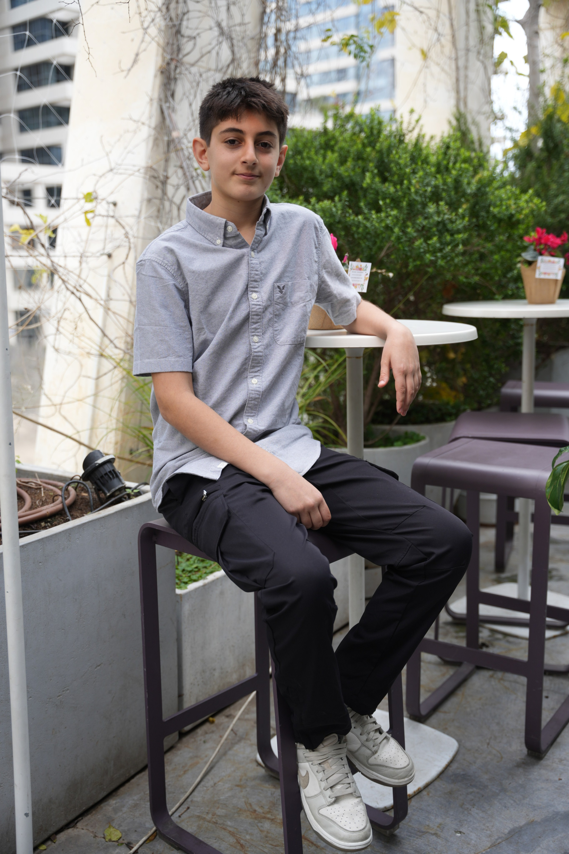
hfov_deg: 33.6
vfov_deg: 48.8
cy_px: 427
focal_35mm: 40
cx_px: 284
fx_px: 941
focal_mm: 39.7
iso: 125
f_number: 2.8
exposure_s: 1/250
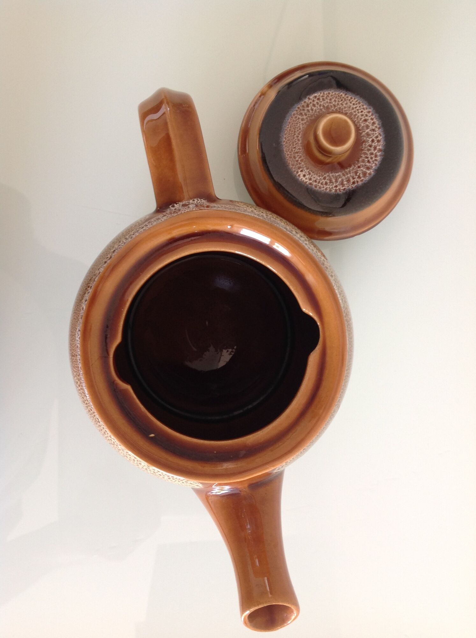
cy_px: 319
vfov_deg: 52.7
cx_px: 238
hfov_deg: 40.6
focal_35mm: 35
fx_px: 643
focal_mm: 4.28
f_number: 2.4
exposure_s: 1/17
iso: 50
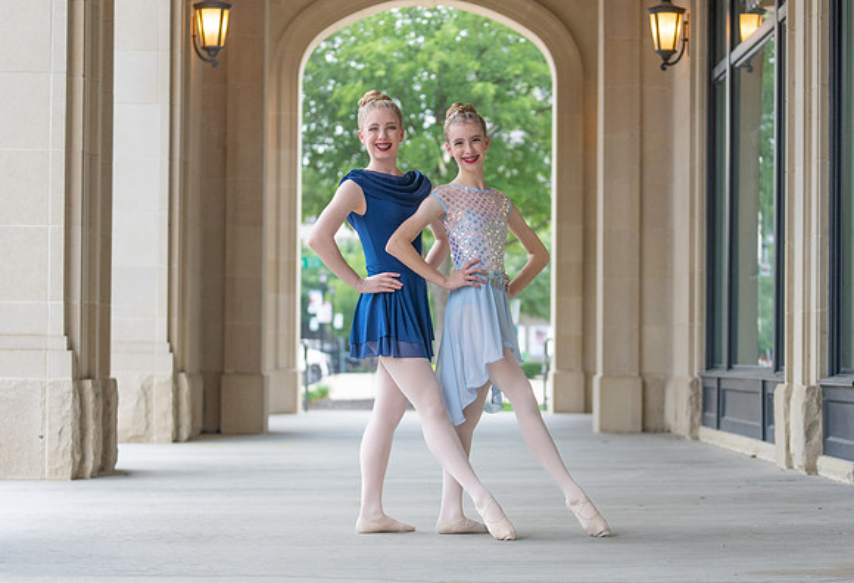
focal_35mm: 82
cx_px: 480
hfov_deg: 24.5
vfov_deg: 16.9
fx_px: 1964
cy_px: 321
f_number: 2.8
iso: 800
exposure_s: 1/320
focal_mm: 70
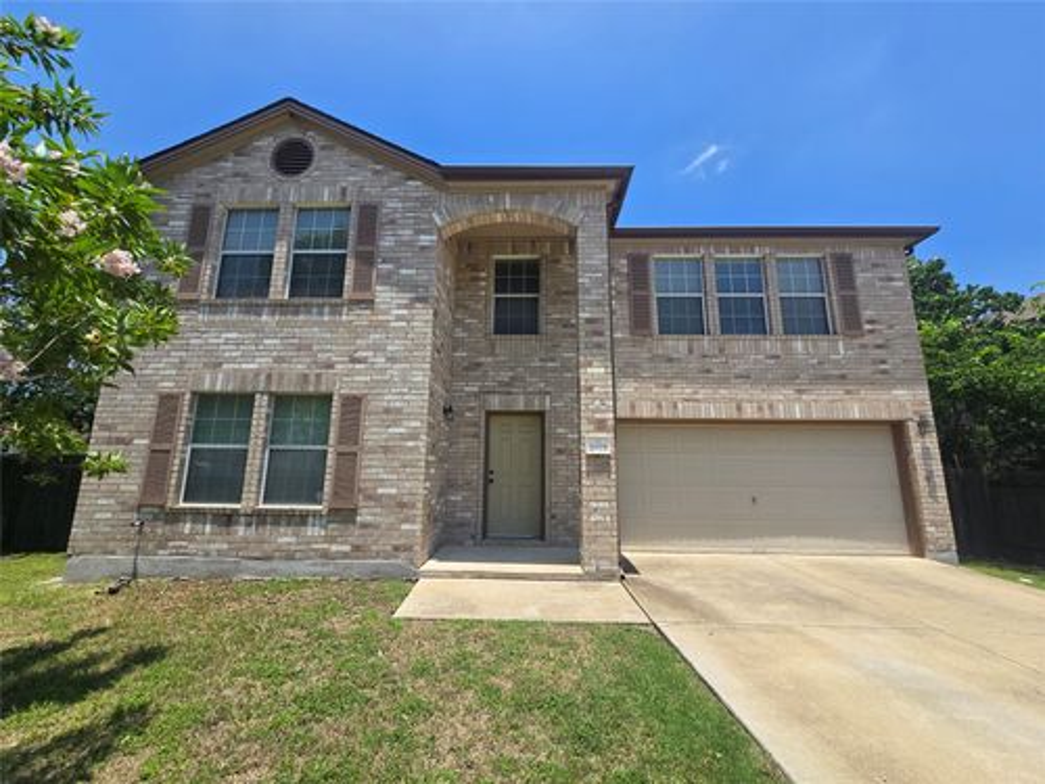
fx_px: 392
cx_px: 522
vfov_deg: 89.9
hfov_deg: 106.2
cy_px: 392
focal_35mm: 13
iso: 50
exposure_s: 1/2271
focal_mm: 2.2
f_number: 2.2
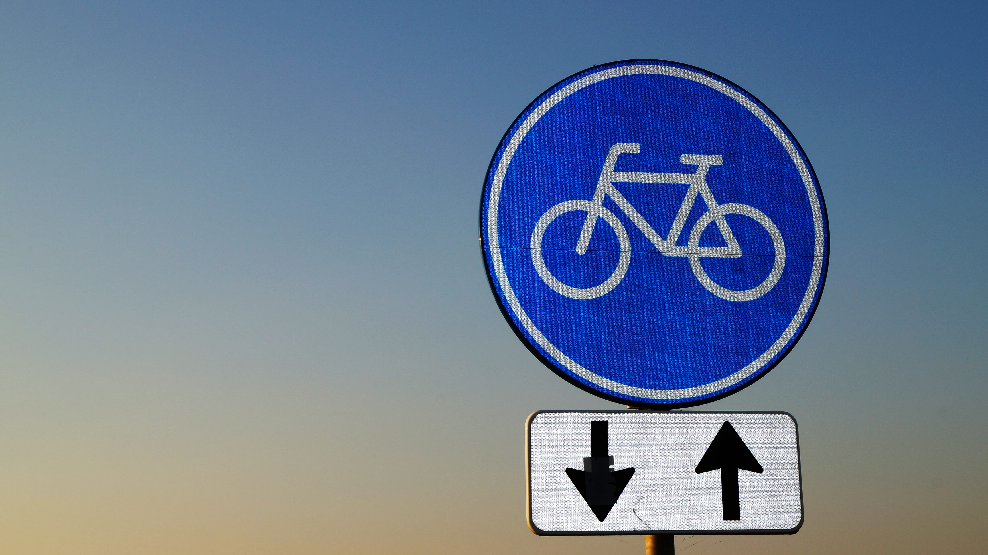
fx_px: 1650
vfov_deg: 19.1
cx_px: 494
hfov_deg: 33.3
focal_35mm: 63
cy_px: 296
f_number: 14
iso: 100
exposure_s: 1/125
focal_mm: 40
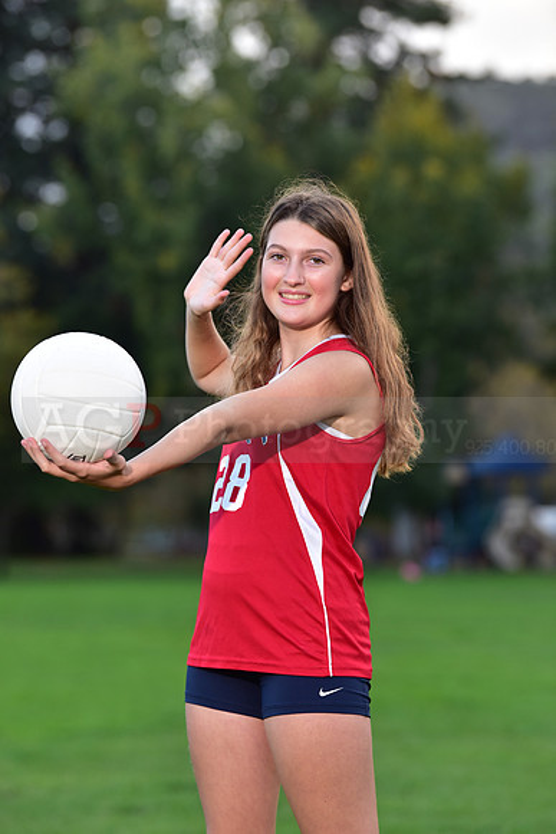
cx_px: 278
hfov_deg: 9.2
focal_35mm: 150
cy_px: 417
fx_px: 3473
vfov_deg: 13.7
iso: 400
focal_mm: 150
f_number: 4.5
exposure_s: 1/250
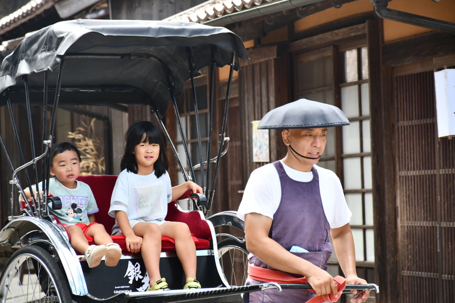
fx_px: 2199
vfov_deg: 7.9
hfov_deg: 11.8
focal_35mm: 174
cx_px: 228
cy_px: 152
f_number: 5.6
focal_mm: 116
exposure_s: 1/250
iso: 320
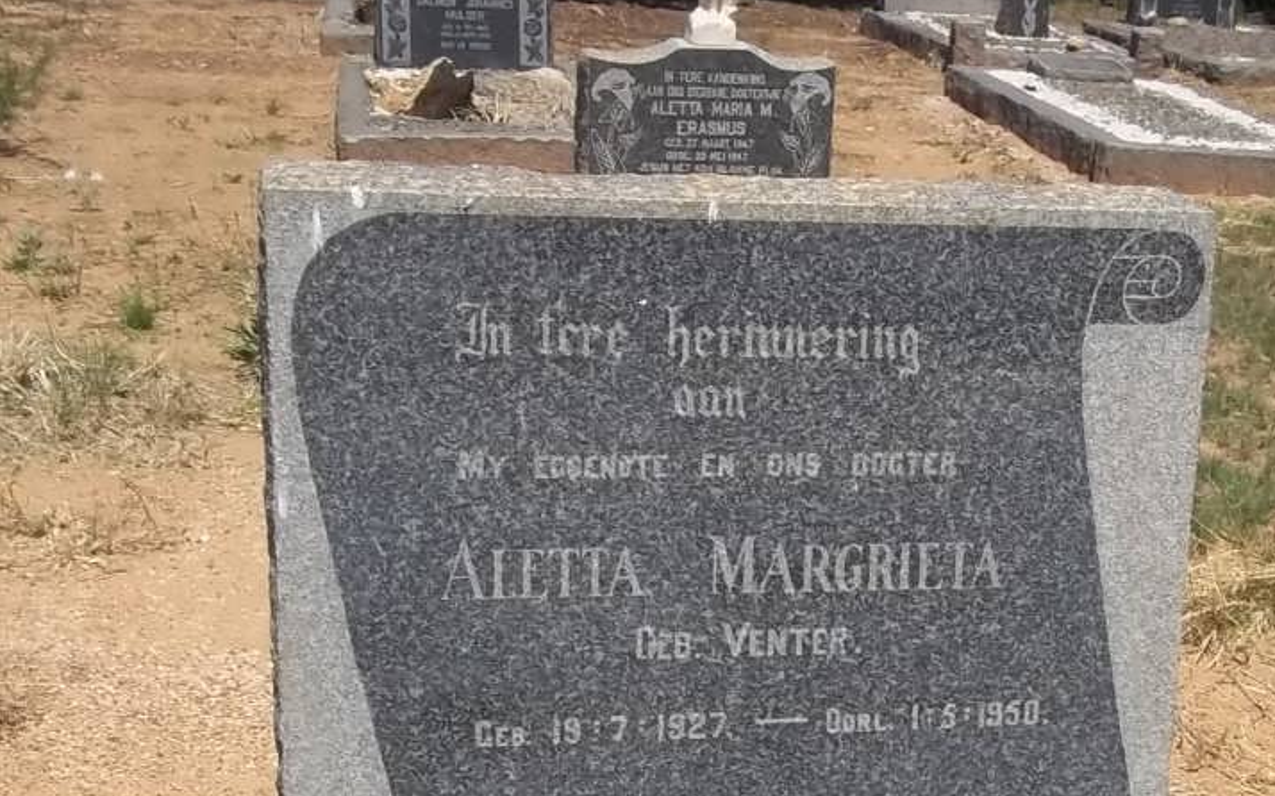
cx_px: 784
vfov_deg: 22.4
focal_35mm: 57
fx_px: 1980
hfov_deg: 35.5
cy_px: 643
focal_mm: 5.7
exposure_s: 1/640
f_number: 5.5
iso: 80
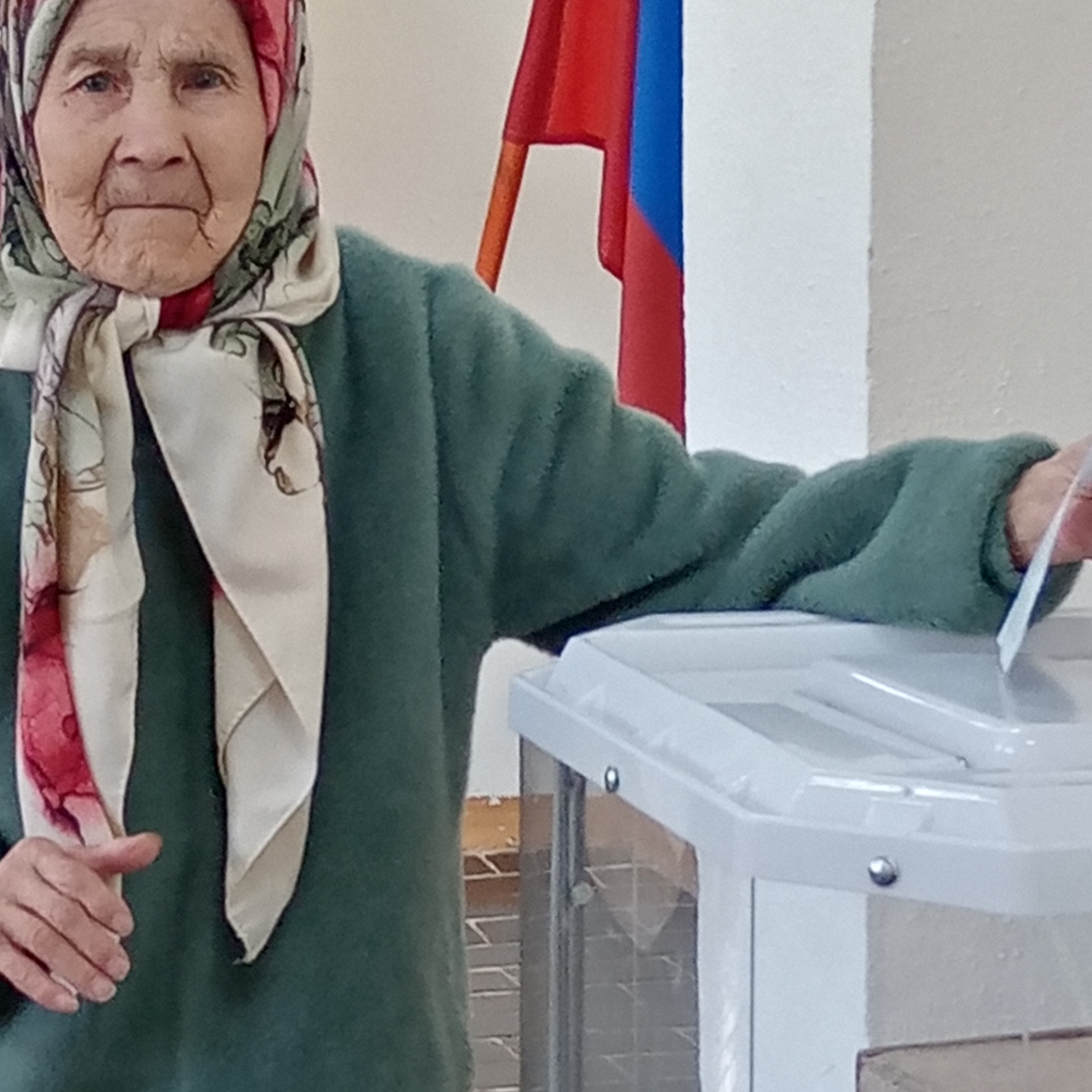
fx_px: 2070
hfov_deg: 29.2
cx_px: 317
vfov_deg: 29.4
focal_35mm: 58
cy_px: 714
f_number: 1.8
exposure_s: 1/33.3
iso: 178
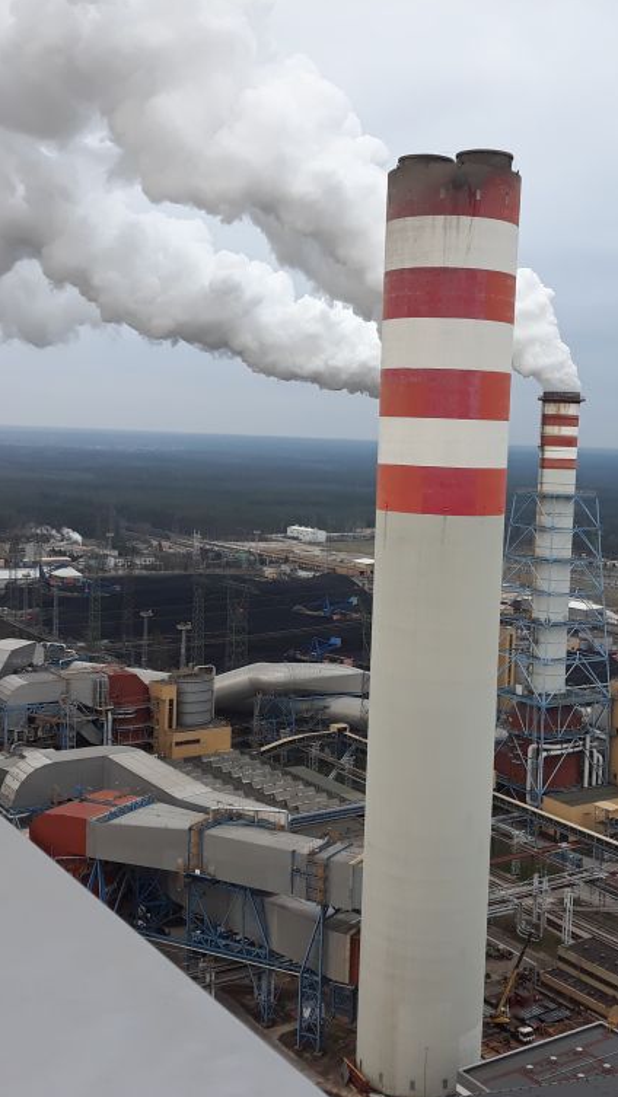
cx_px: 394
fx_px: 1164
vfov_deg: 50.5
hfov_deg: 29.6
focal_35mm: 40
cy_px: 551
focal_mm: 3.71
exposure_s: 1/120
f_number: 1.7
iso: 50
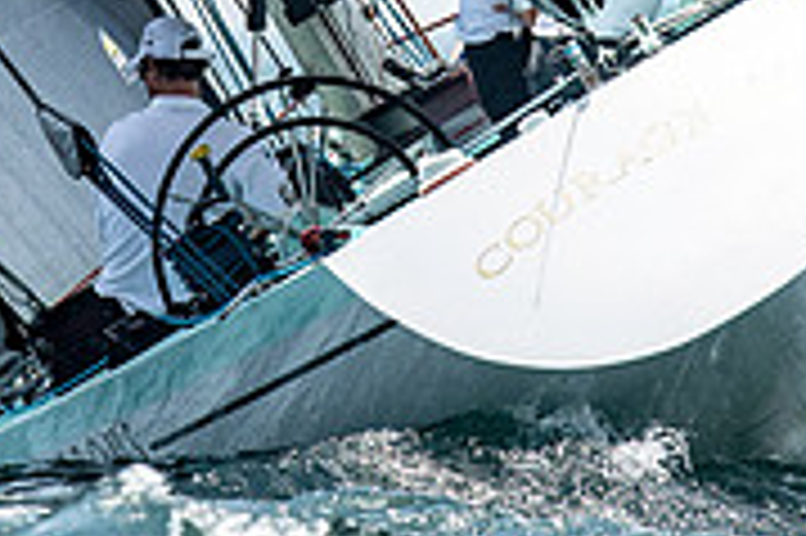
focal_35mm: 1614
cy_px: -175
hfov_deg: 1.3
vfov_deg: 0.9
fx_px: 36102
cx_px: 324
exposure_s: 1/2500
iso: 320
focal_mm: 300
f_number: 5.6
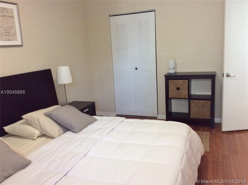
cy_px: 92
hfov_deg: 56.9
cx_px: 124
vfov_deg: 44.0
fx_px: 229
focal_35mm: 32
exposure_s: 1/24
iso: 100
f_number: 2.4
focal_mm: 3.3
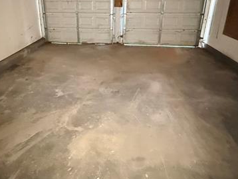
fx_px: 172
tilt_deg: -17.3
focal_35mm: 25
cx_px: 98
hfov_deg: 68.8
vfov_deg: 52.8
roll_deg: +0.8
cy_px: 48
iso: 1600
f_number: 2.2
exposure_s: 1/40
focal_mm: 2.22
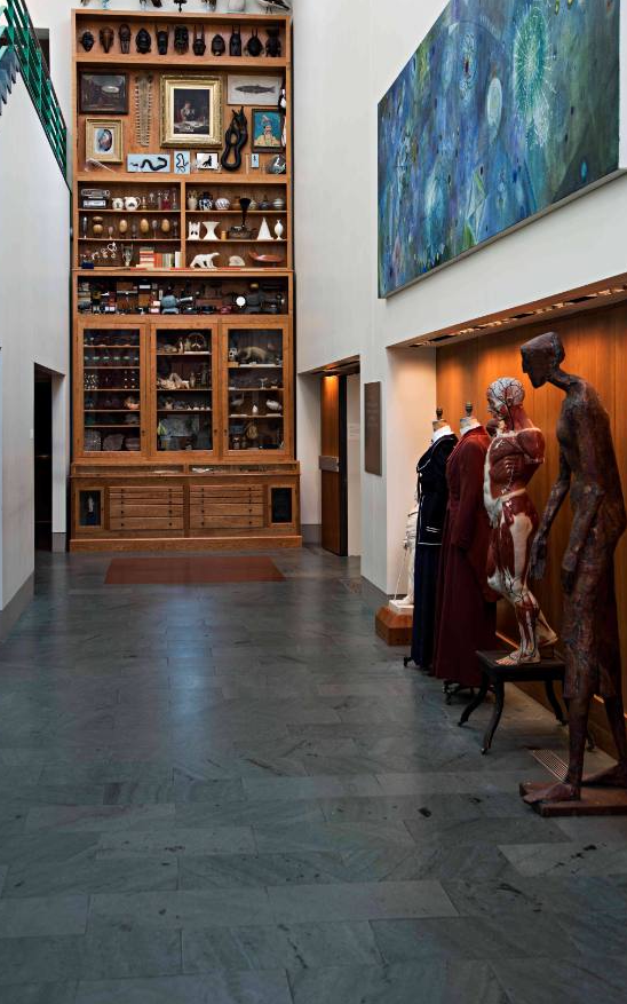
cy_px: 440
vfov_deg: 45.2
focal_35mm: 44
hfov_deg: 29.2
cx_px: 328
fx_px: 1203
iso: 100
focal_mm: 38
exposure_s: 1/1.67
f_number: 8
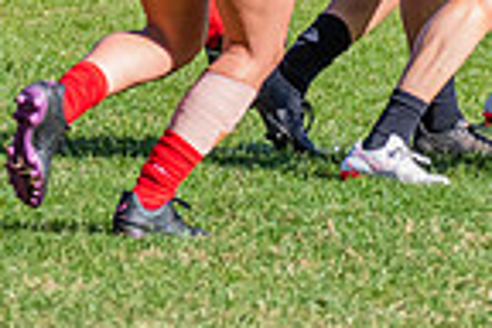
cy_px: -92
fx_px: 15251
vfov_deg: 1.2
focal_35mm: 1116
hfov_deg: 1.8
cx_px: 398
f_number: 8
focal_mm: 240
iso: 800
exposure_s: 1/1600
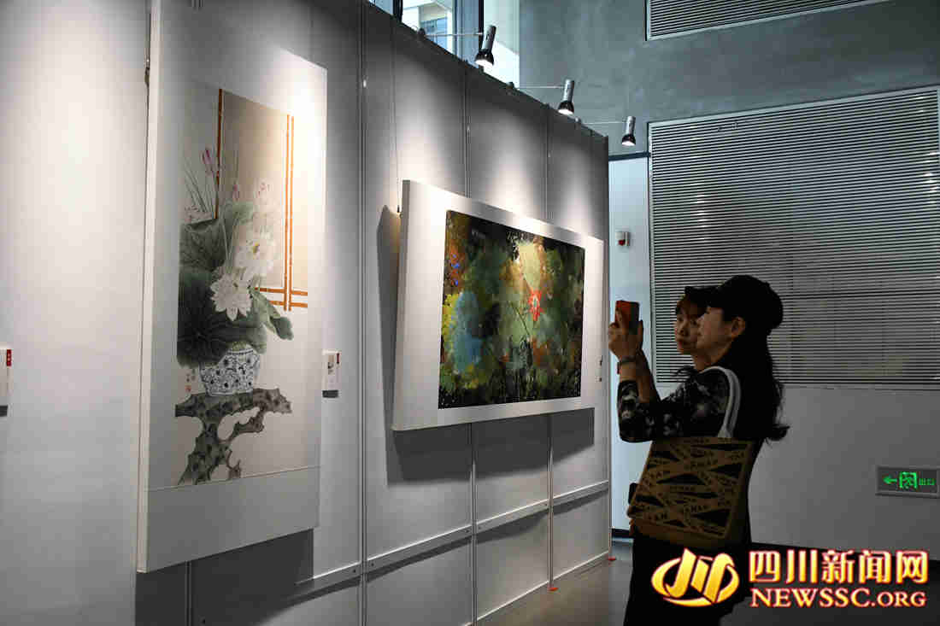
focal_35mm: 34
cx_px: 470
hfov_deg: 55.8
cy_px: 313
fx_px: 888
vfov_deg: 38.9
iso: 2000
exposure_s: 1/640
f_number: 4.5
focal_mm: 23
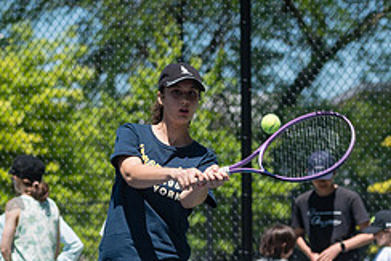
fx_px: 3010
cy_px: 260
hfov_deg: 7.4
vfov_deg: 5.0
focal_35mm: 277
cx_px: 221
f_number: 4.5
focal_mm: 92
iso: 200
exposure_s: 1/1250
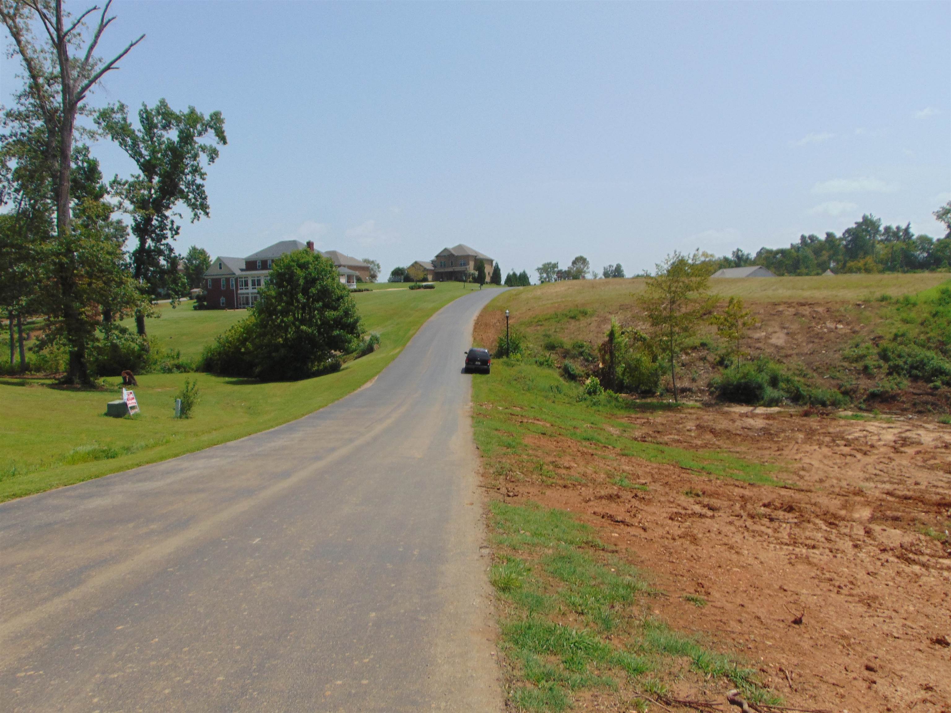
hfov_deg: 69.4
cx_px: 476
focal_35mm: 25
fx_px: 687
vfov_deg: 54.9
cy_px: 356
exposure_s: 1/320
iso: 80
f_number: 7.7
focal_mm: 4.5
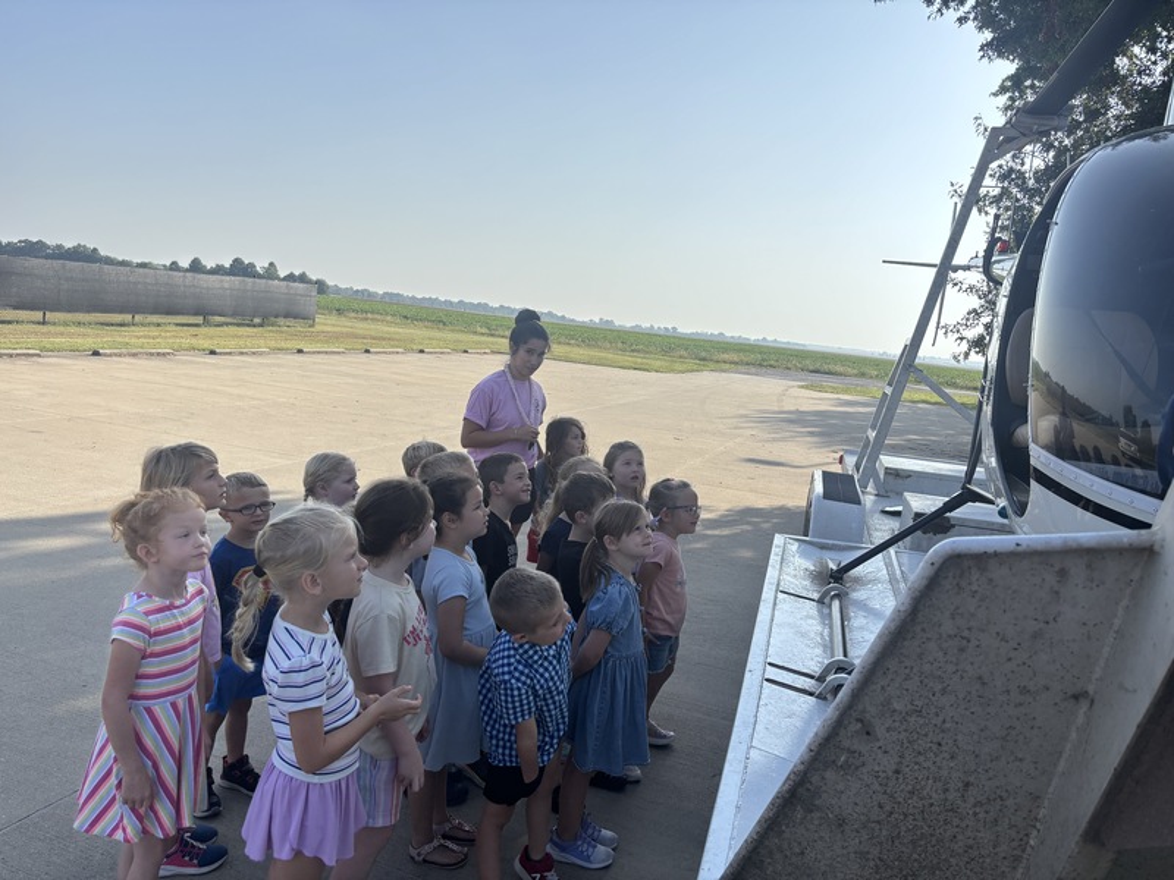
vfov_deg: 53.1
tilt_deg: -8.4
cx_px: 587
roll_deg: -5.8
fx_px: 882
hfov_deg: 67.3
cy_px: 440
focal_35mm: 26
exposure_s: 1/3311
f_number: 1.6
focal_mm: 5.96
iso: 50
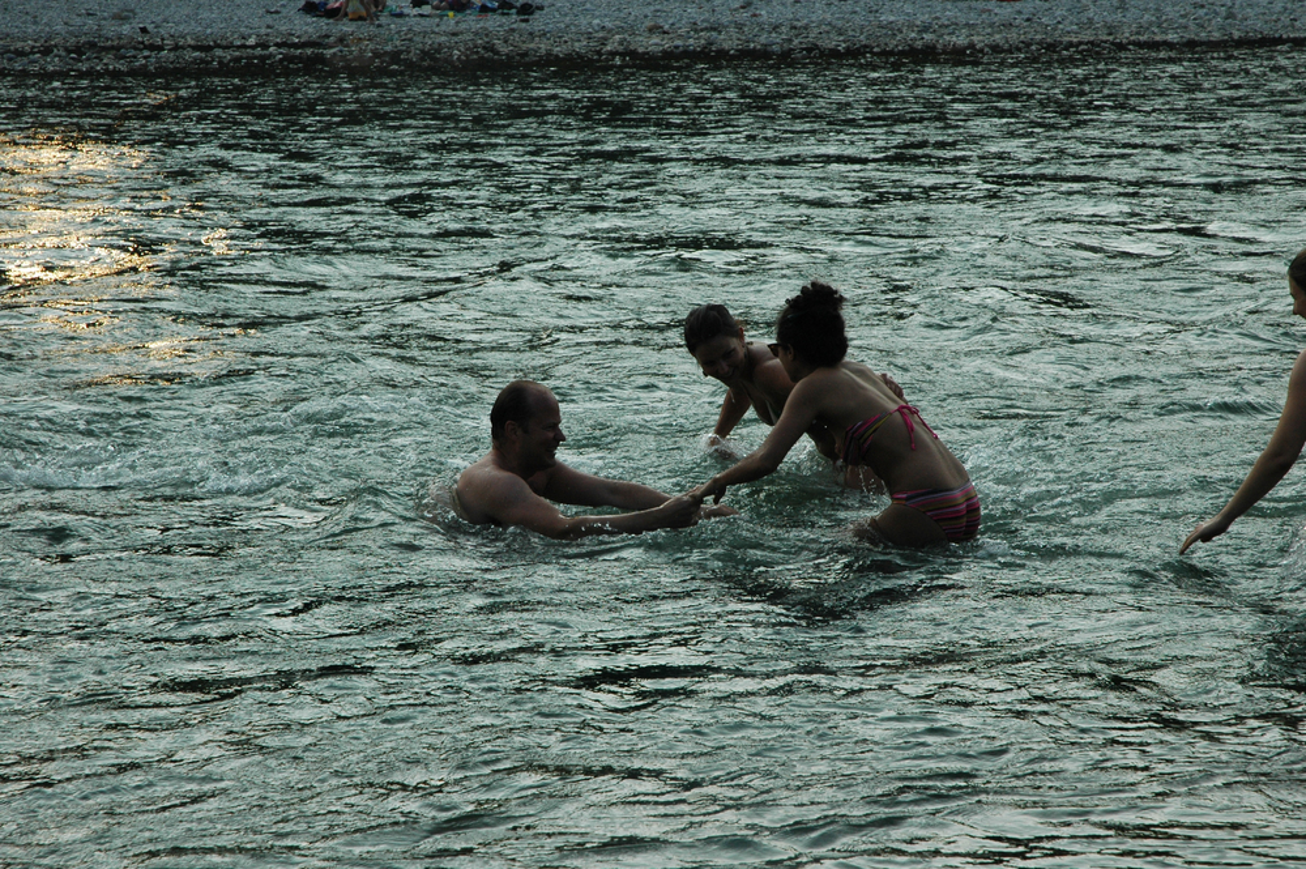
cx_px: 653
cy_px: 434
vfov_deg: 13.0
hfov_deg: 19.5
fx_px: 3806
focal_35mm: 105
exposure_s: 1/400
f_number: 10
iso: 400
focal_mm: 70
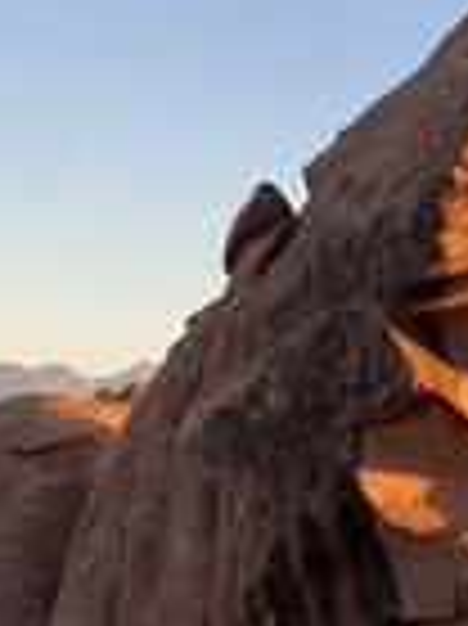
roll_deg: -2.1
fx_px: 1896
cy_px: 212
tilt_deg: +7.9
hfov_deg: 13.6
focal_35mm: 105
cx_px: 598
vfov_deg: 18.7
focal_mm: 4.25
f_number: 1.8
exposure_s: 1/432
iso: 32
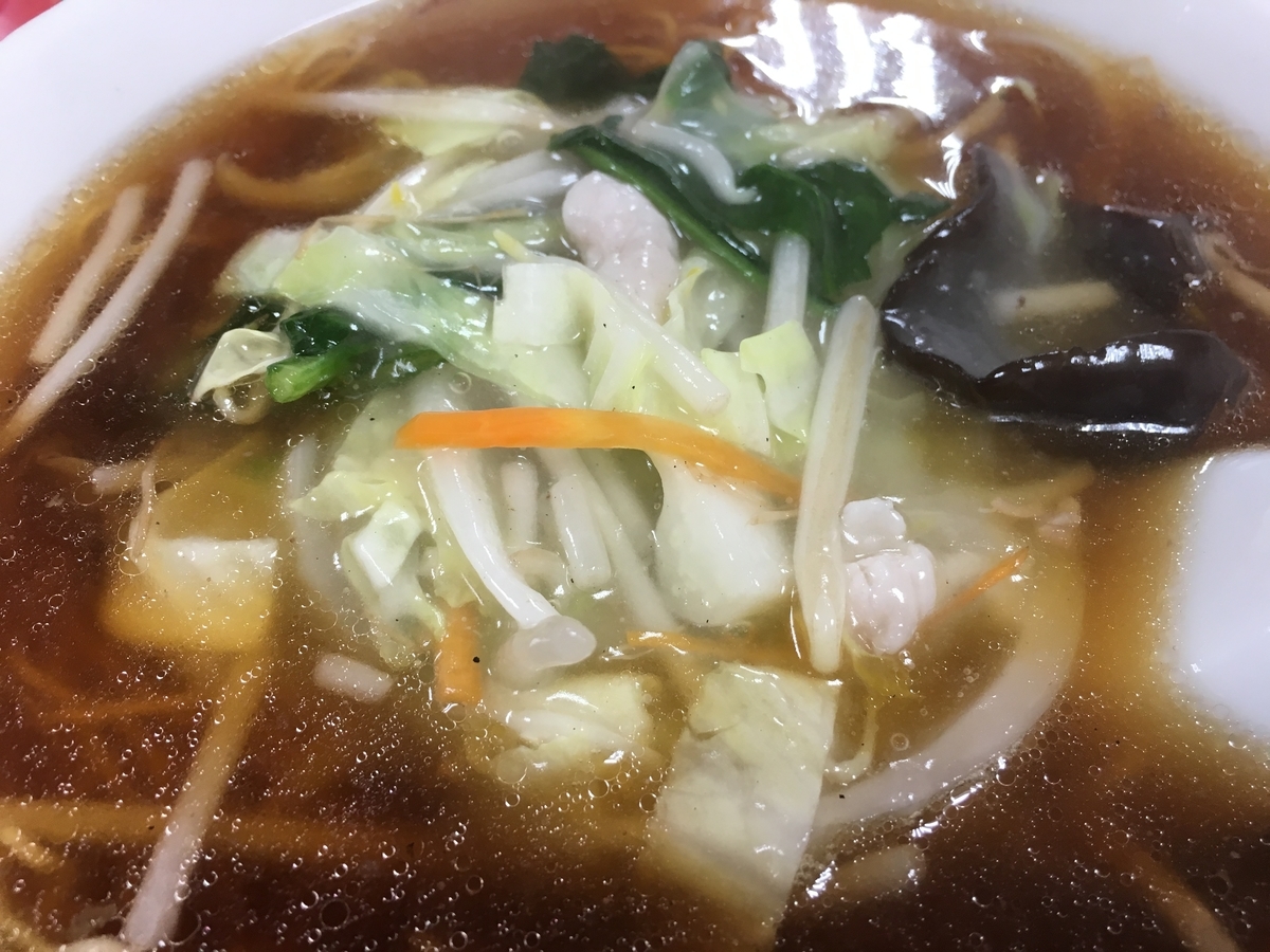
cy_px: 476
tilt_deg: -53.7
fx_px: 1064
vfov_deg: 48.2
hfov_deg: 61.7
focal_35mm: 29
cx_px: 635
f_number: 2.2
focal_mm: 4.15
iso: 25
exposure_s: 1/30
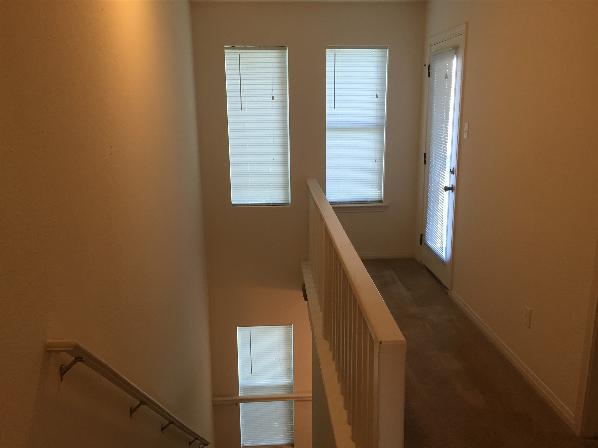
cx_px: 299
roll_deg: +0.5
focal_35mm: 29
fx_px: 501
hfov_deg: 61.7
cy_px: 224
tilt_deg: -13.8
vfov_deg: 48.2
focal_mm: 4.15
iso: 64
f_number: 2.2
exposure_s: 1/30
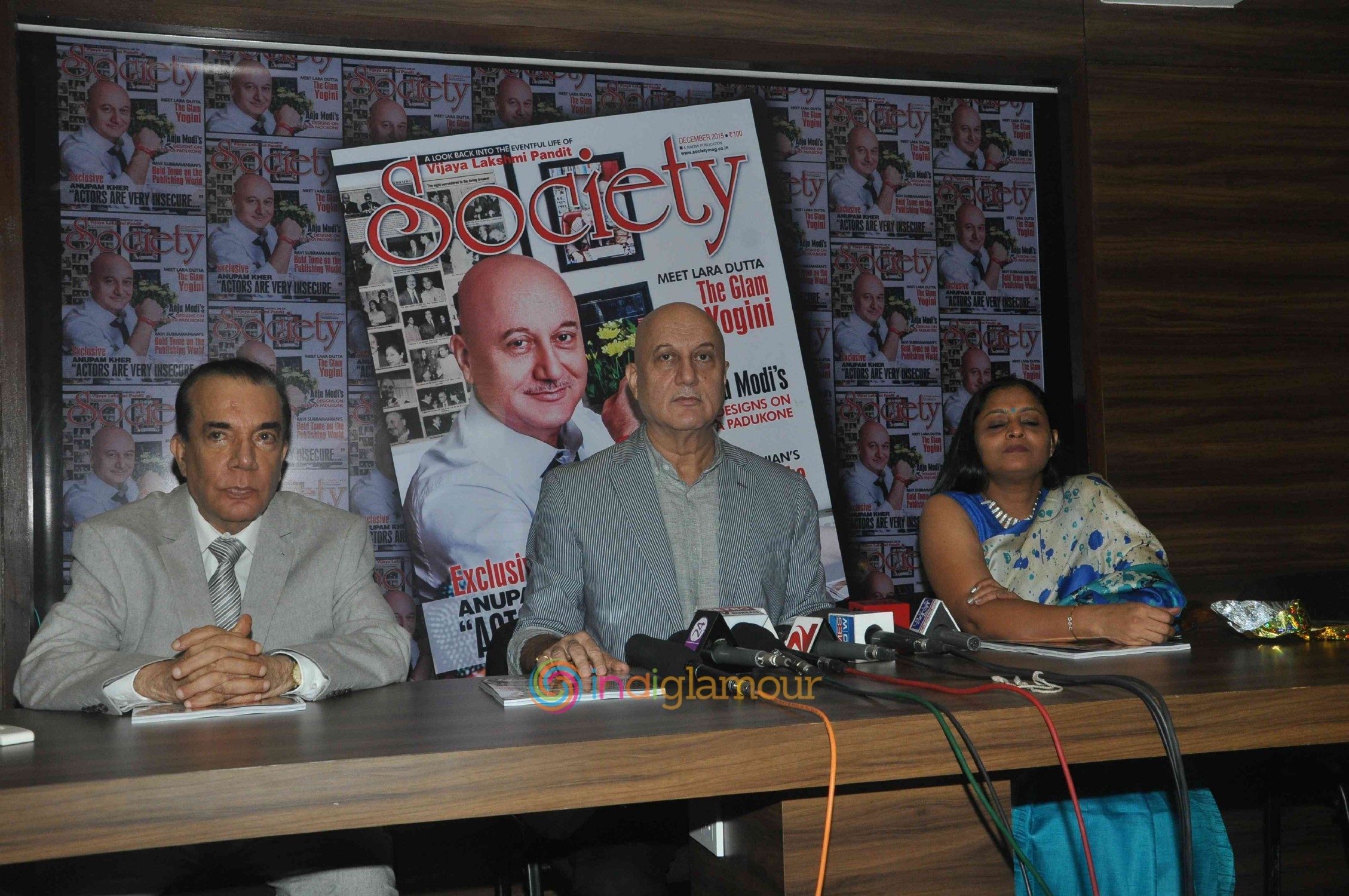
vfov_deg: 34.1
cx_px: 674
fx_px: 1460
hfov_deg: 49.6
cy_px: 448
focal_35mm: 39
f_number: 10
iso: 800
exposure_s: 1/200
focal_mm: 26
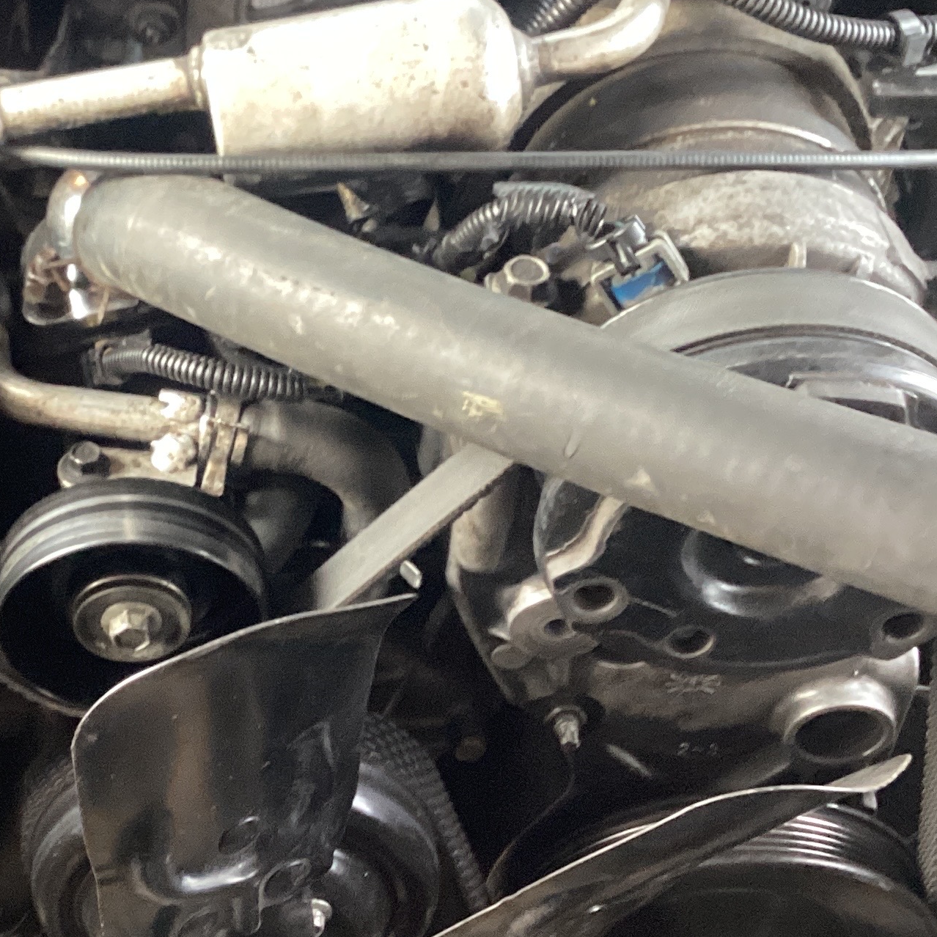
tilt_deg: -50.8
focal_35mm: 70
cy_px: 329
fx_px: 2144
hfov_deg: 24.1
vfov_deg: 24.6
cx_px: 146
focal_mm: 3.3
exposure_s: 1/60
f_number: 2.4
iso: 320
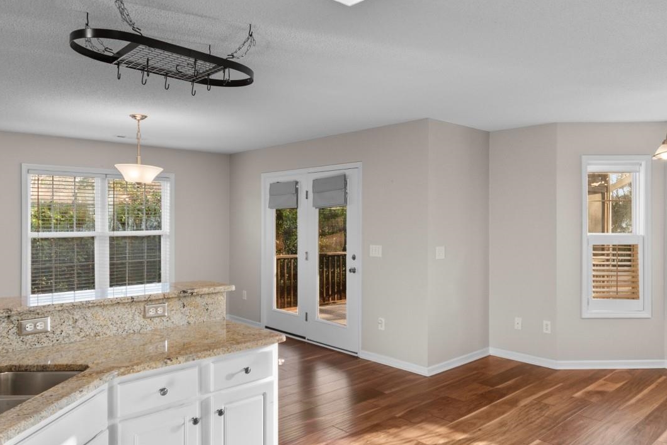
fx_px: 482
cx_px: 384
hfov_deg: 69.0
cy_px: 227
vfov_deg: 49.6
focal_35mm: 26
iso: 100
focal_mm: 11.5
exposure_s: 1/4
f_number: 4.8
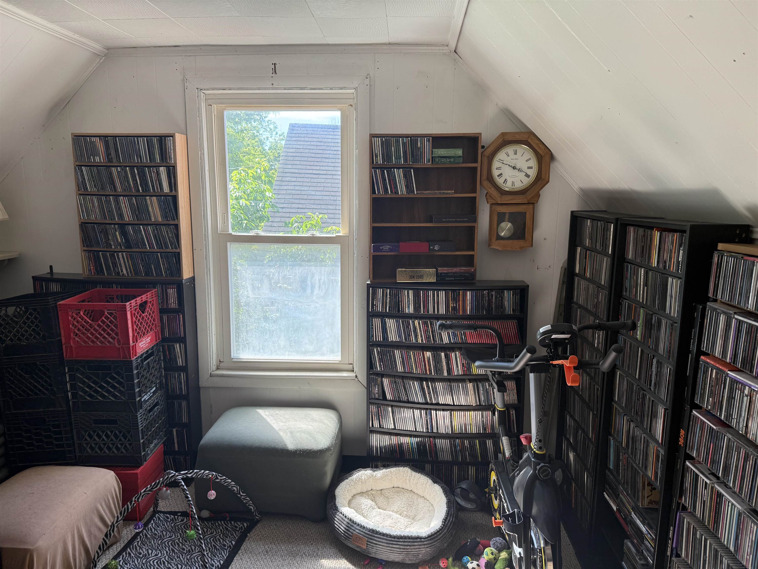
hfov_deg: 71.6
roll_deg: -0.5
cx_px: 379
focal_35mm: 24
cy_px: 284
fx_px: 526
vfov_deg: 56.8
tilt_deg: -9.0
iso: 100
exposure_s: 1/318
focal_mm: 6.76
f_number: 1.78
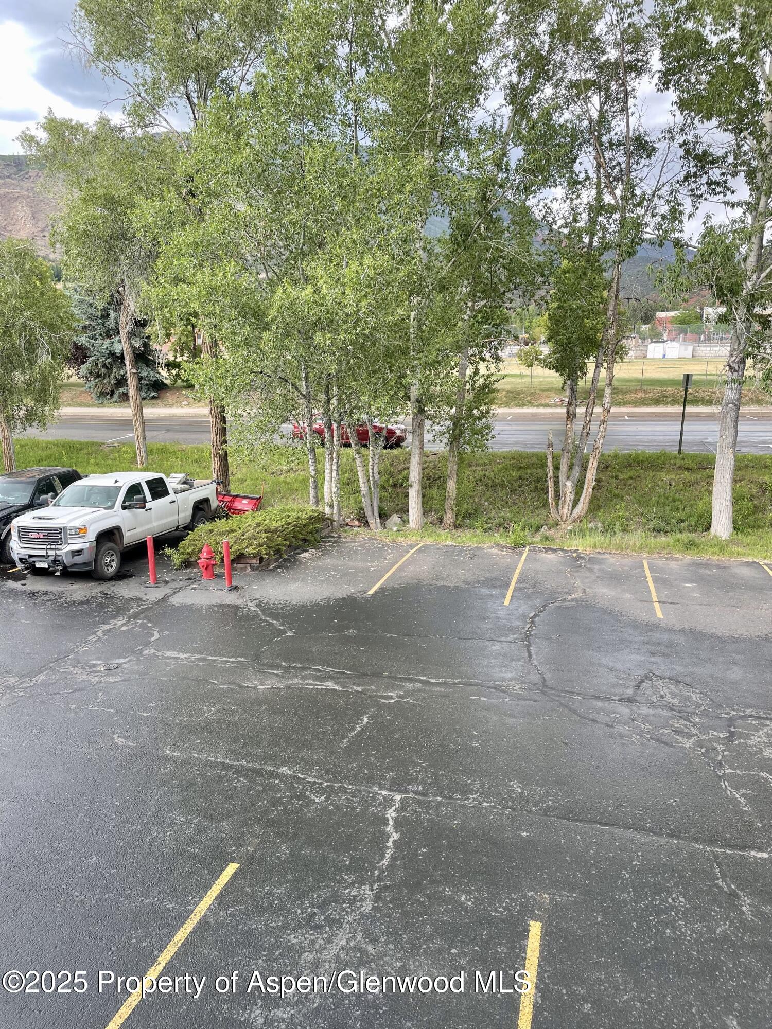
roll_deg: +0.5
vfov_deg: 67.3
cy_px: 514
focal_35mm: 26
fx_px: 773
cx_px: 386
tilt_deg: -13.9
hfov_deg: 53.1
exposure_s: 1/237
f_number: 1.6
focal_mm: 4.2
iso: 32
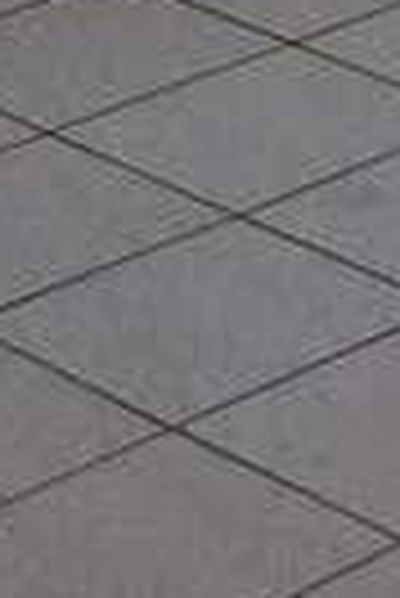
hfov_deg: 5.5
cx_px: 1344
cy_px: -1250
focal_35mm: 230
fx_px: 3823
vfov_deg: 7.7
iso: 100
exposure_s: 1/180
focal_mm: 5.4
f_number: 1.8
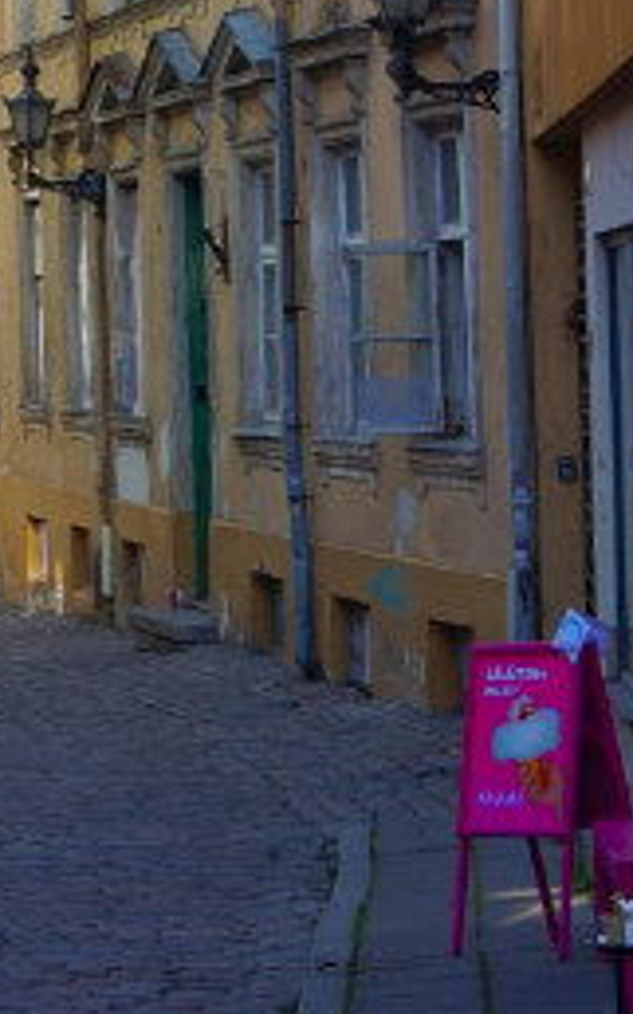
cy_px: -240
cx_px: -201
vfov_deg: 12.7
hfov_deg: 8.1
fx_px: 4421
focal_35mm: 160
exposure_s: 1/80
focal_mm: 30
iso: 100
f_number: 10
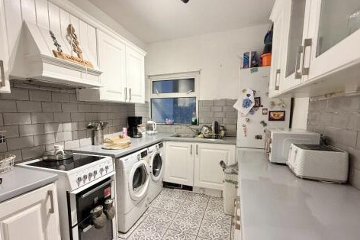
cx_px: 165
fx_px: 180
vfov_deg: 67.1
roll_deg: +0.3
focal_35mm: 18
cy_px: 134
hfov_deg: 89.8
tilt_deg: -6.8
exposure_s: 1/50
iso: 200
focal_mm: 2.22
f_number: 2.2
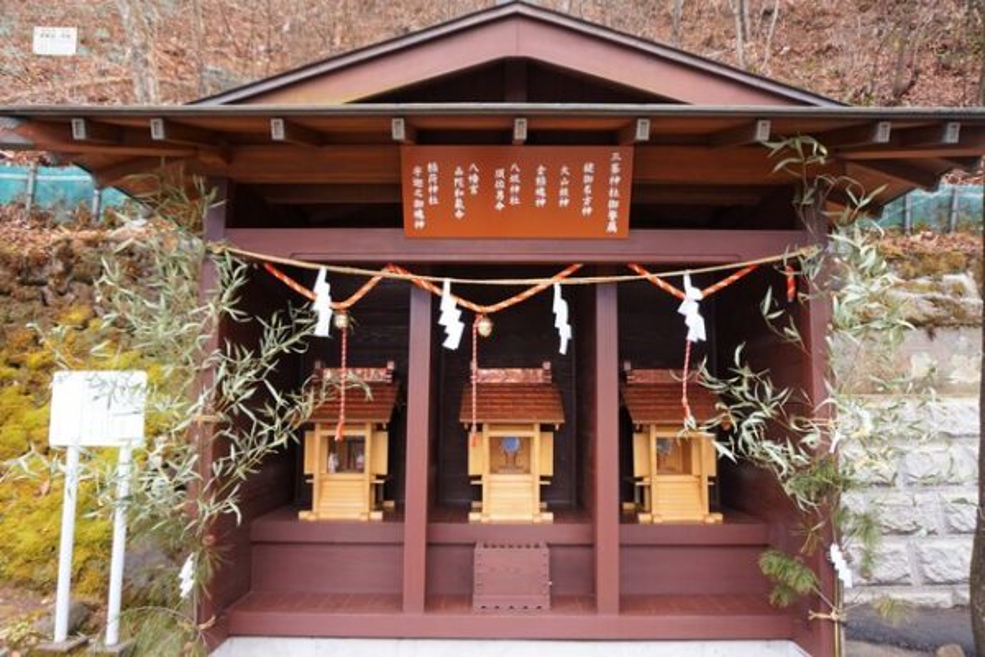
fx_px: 657
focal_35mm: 24
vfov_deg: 53.1
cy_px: 328
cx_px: 492
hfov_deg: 73.7
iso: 400
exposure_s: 1/160
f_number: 4
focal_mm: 16
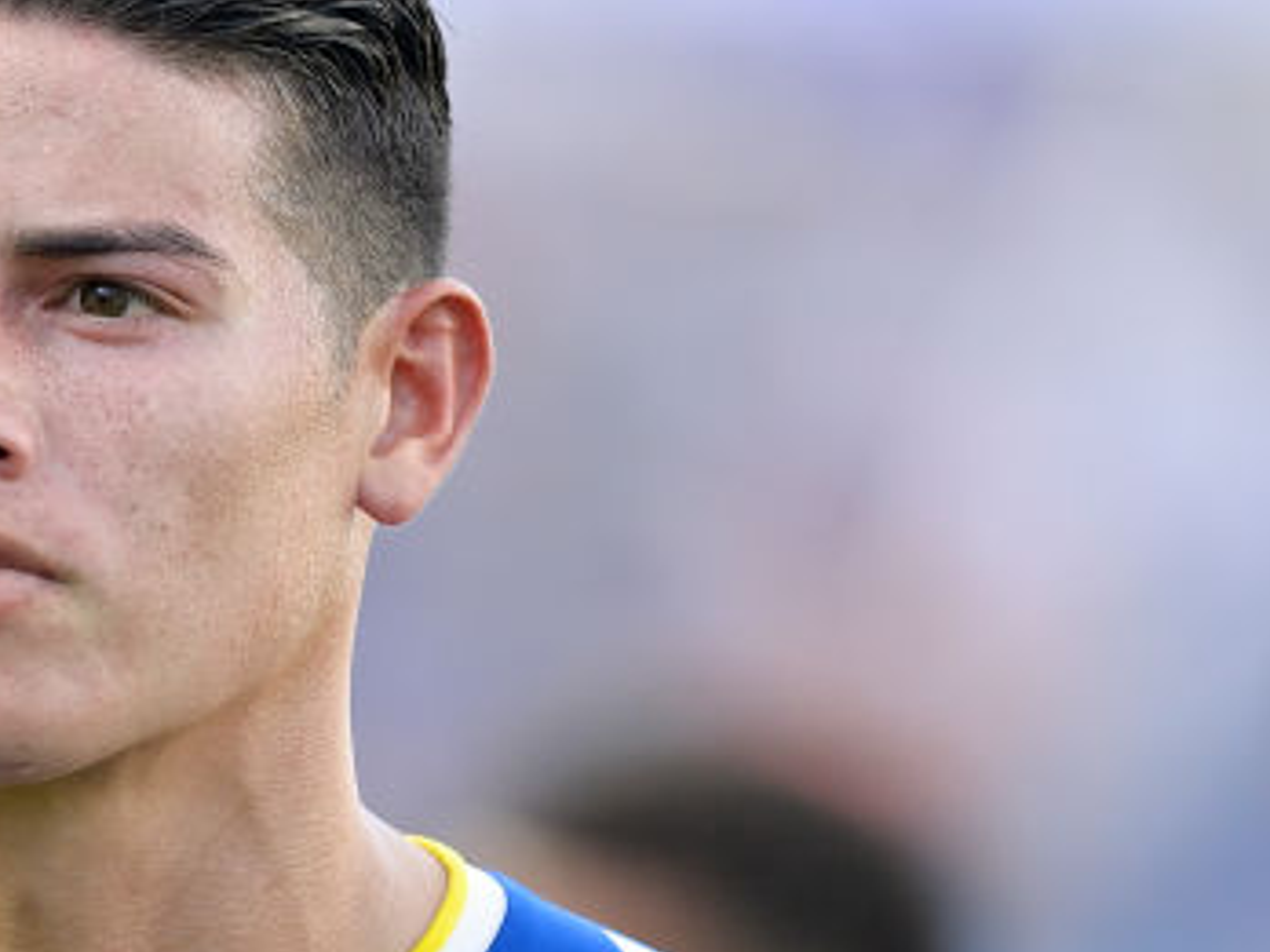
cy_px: 717
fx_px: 41494
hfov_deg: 1.8
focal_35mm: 1131
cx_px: 190
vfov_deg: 1.3
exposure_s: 1/1000
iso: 500
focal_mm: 400
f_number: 2.8
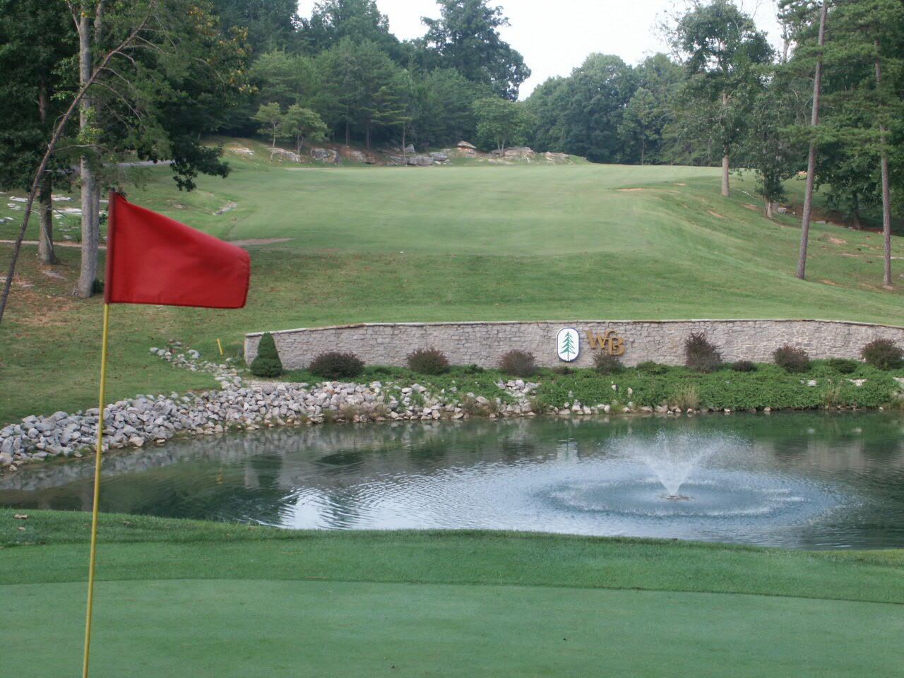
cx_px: 452
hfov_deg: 23.6
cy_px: 339
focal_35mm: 83
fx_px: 2168
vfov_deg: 17.8
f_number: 8
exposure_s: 1/60
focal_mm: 20.71
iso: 100
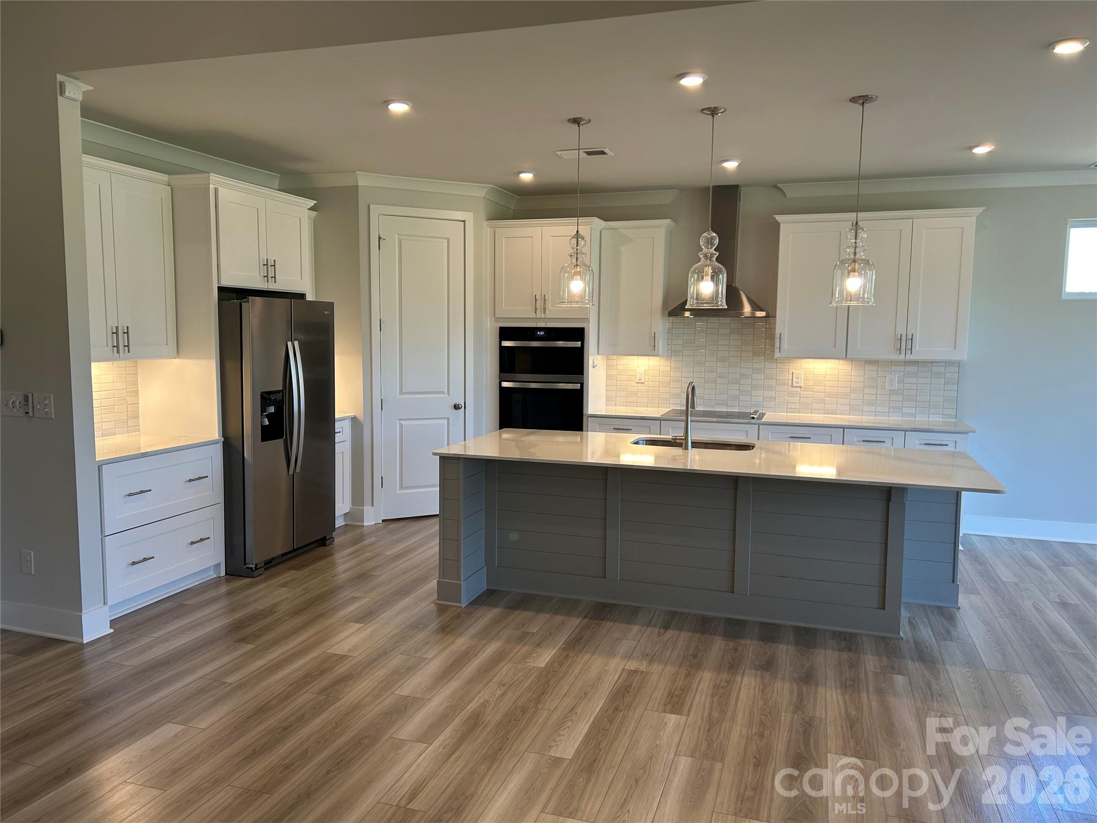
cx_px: 548
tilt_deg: -7.1
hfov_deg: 67.3
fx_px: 824
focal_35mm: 26
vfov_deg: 53.1
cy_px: 412
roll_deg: -1.0
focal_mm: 5.7
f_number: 1.5
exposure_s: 1/120
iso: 64
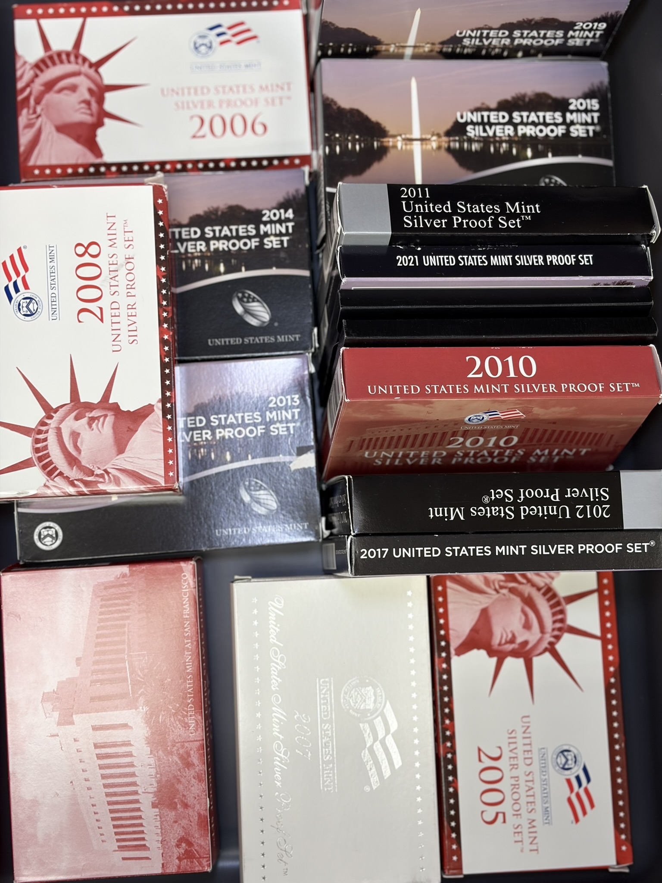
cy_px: 442
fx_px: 1326
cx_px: 331
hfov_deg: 28.0
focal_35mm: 52
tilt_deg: -81.8
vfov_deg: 36.8
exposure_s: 1/60
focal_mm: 5.96
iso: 25
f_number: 1.6
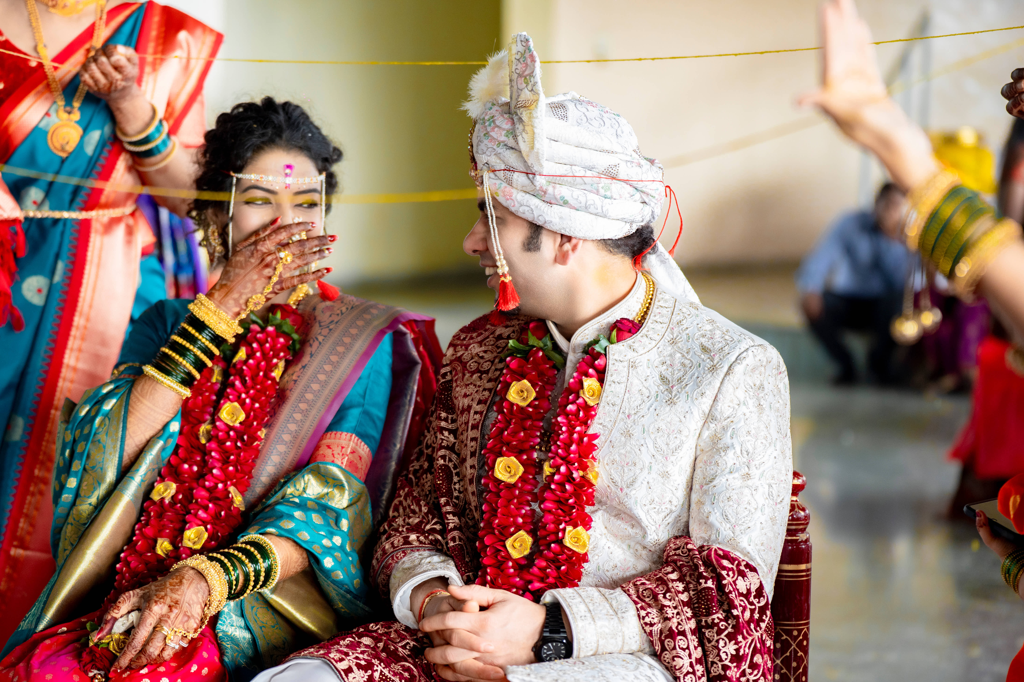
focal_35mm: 84
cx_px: 512
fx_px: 2389
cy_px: 341
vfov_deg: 16.3
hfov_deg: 24.2
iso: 800
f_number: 2.8
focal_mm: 84
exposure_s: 1/400
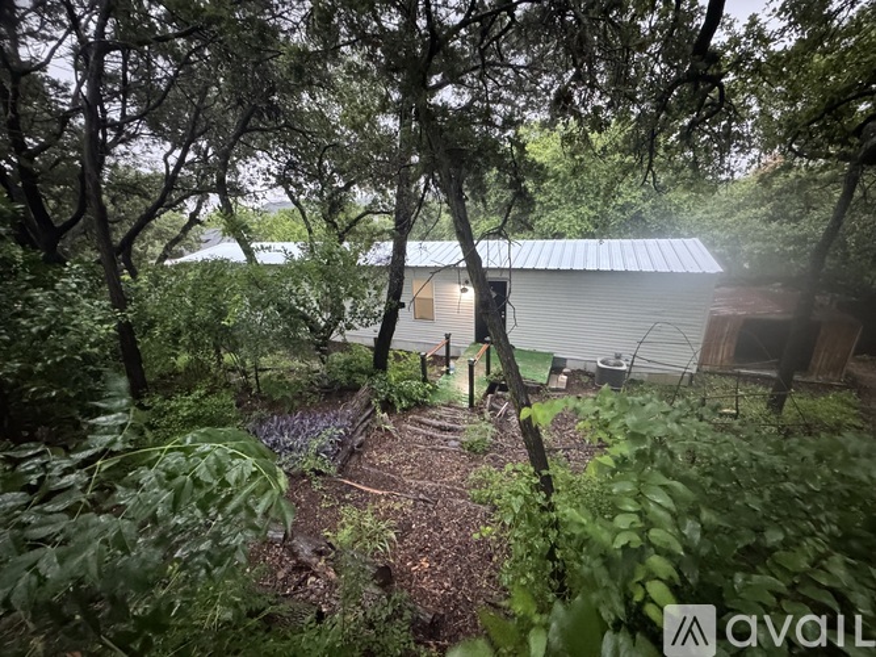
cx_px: 438
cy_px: 328
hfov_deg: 102.1
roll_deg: +4.0
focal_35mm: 14
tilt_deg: -20.0
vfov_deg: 85.7
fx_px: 354
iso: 1000
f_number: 2.2
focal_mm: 2.22
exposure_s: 1/40
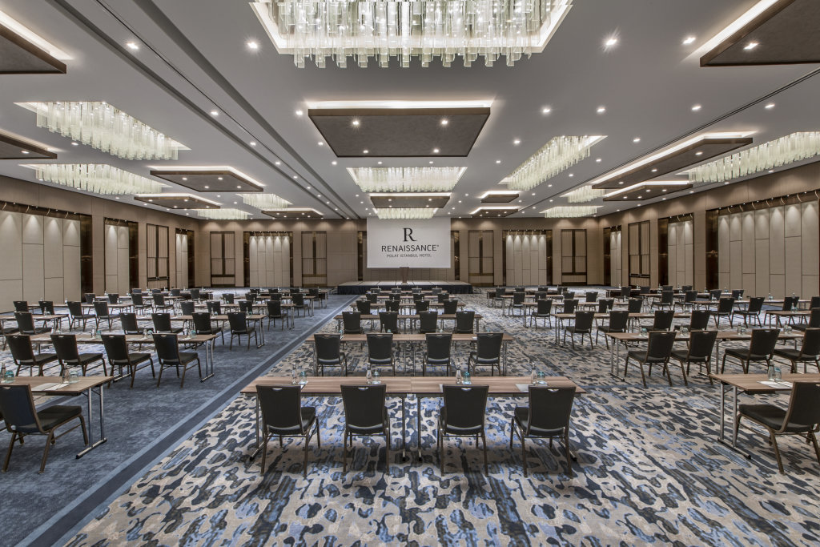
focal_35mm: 14
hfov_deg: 104.2
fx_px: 319
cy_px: 274
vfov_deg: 81.2
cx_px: 410
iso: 100
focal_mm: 14
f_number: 16
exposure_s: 3
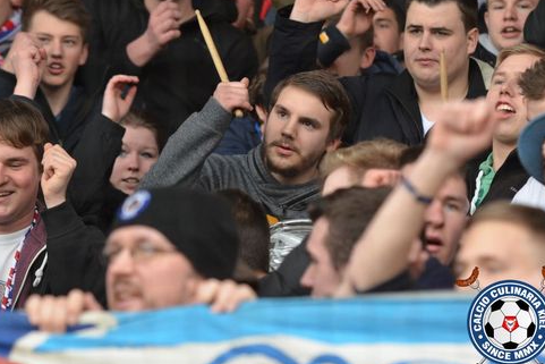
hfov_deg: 8.0
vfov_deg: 5.3
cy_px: 173
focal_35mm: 258
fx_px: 3901
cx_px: 263
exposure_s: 1/1000
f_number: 4
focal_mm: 145
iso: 1250
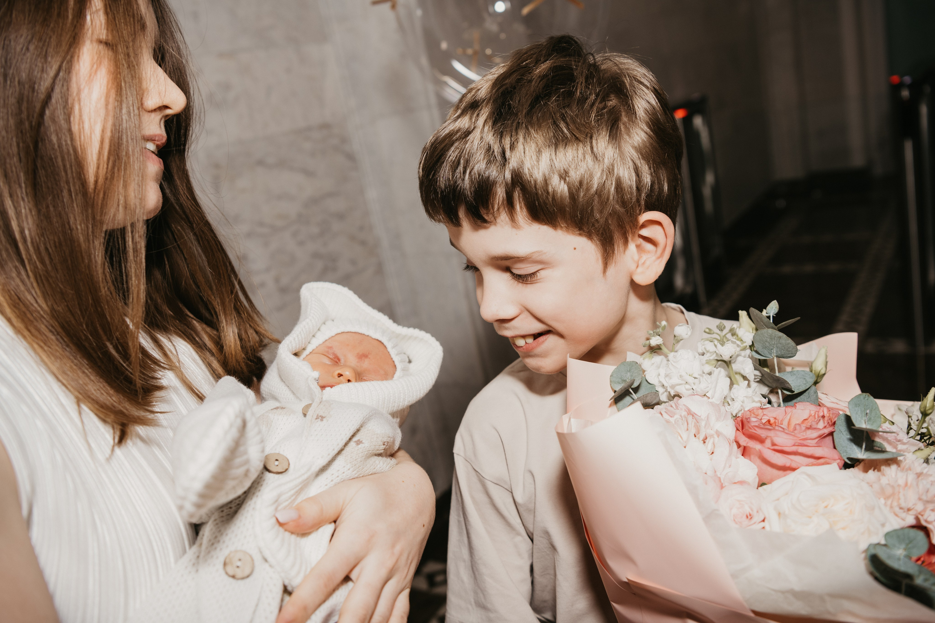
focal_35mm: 31
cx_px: 468
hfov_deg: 60.3
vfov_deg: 42.3
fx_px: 805
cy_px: 312
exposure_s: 1/160
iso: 400
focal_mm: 31
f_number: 4
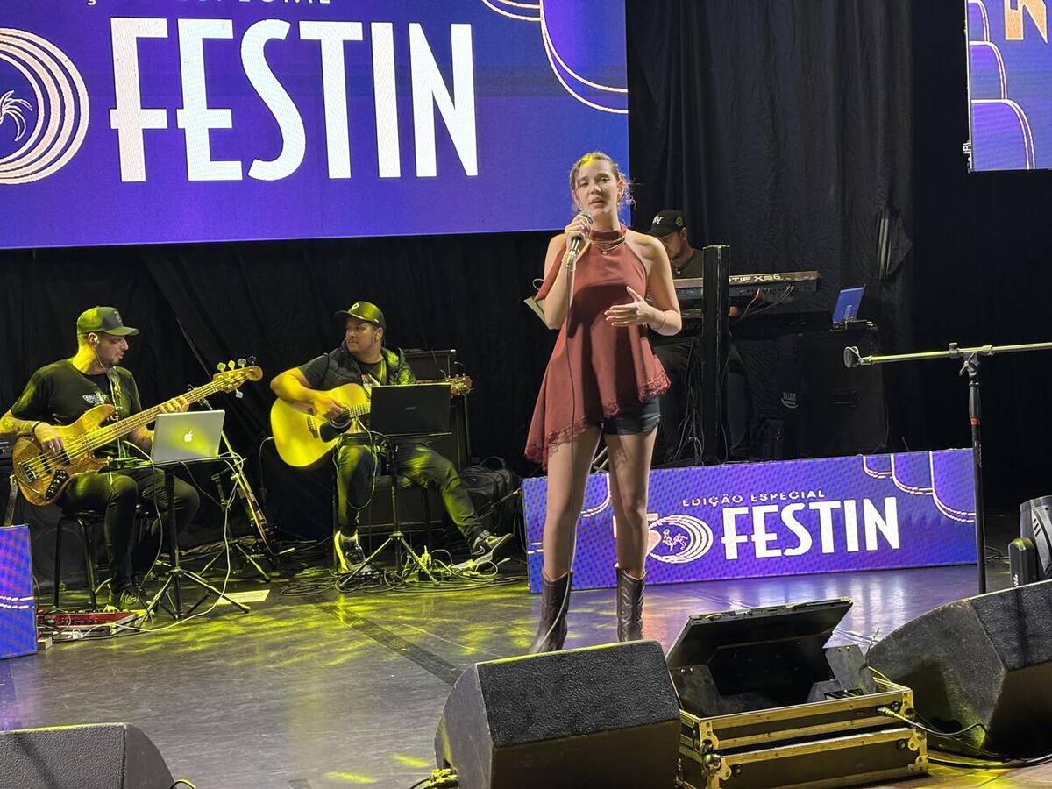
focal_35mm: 52
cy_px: 394
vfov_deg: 28.0
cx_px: 526
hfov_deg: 36.8
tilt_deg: -0.6
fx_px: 1580
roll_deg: +3.3
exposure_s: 1/35
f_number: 1.6
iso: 160
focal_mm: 5.96
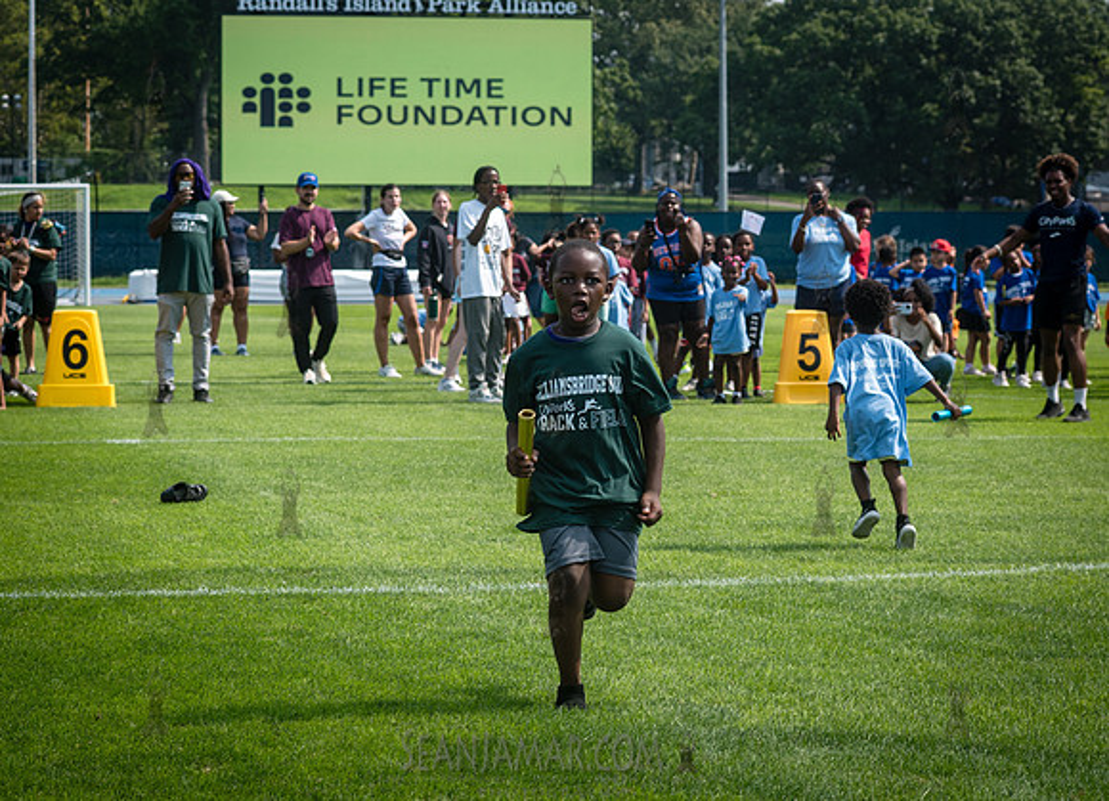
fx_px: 3597
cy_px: 485
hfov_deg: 17.5
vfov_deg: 12.7
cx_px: 623
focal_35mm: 114
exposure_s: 1/500
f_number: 5.6
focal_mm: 86
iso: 160
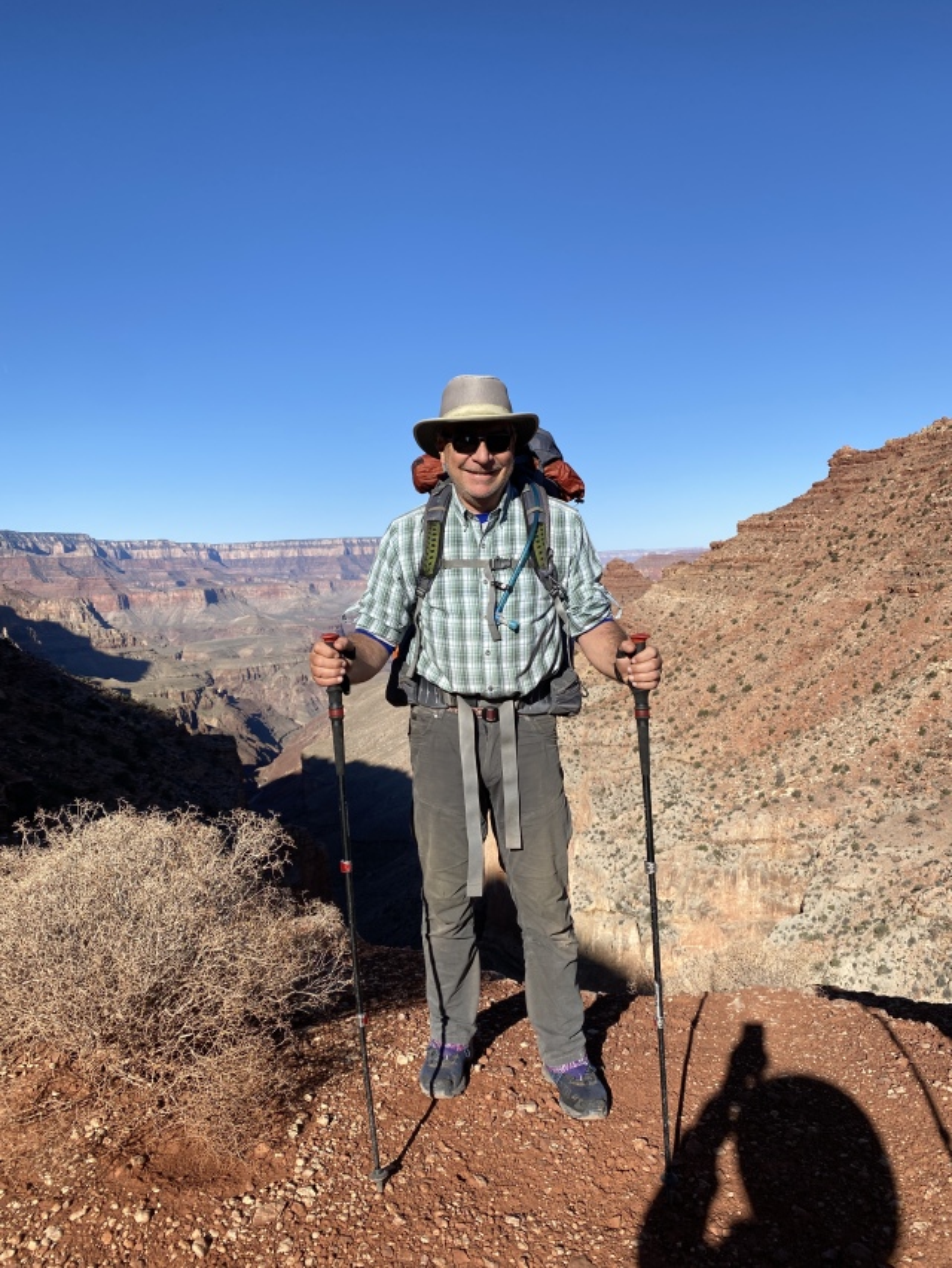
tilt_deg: -2.8
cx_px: 476
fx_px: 953
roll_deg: +0.6
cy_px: 634
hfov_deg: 53.1
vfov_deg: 67.3
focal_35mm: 26
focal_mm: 4.25
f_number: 1.8
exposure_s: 1/3205
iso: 32
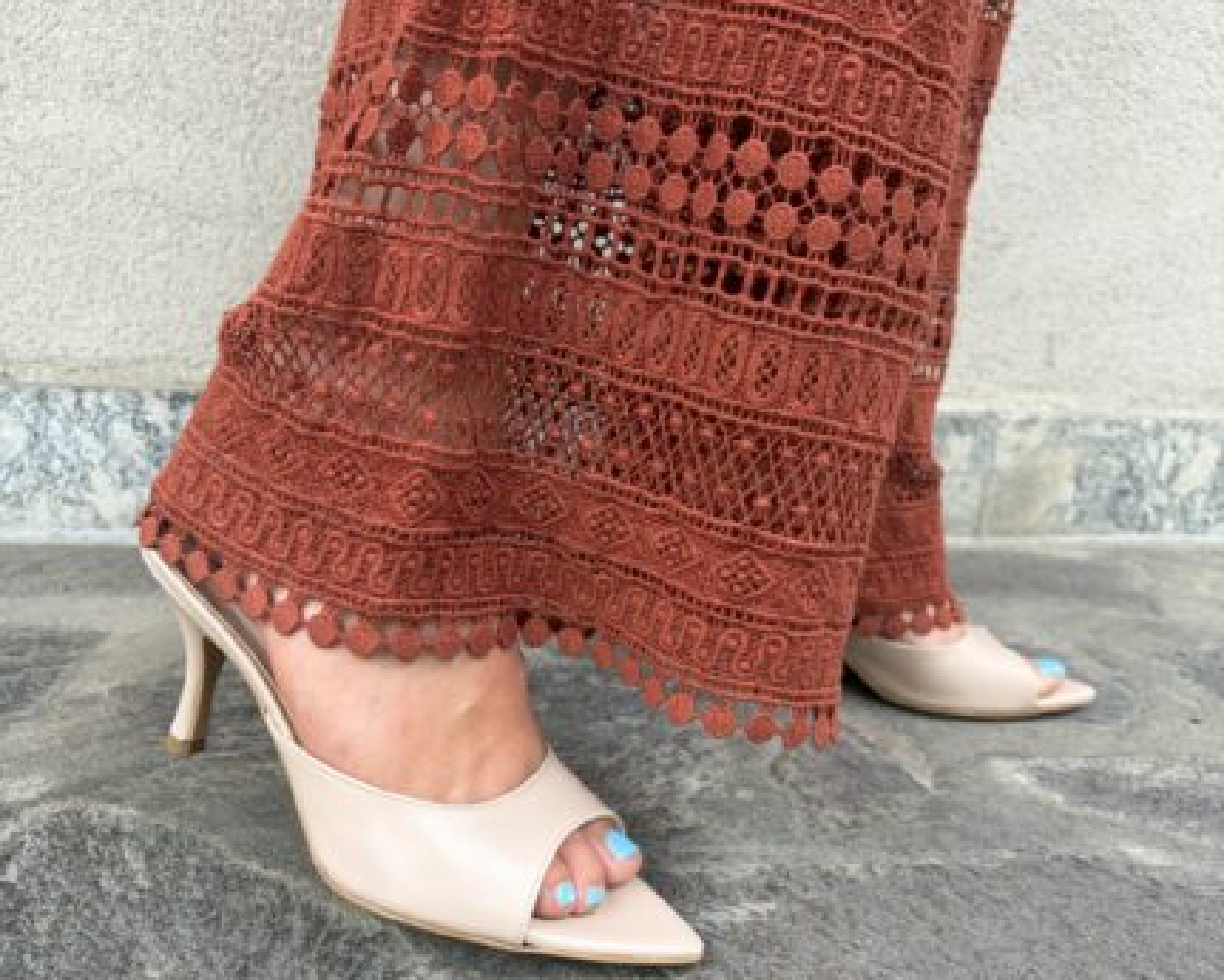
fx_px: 1232
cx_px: 612
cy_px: 578
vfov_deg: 43.2
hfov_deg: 52.8
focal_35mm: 34
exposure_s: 1/122
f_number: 1.6
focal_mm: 5.96
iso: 40
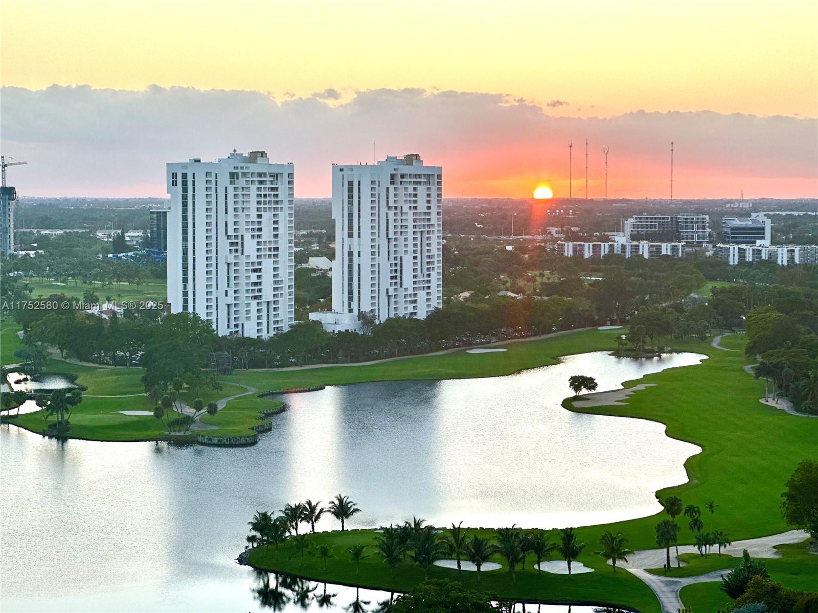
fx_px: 1820
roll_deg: -0.2
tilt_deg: -2.7
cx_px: 409
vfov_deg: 19.1
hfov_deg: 25.3
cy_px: 306
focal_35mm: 77
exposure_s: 1/121
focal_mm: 9
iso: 64
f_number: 2.8
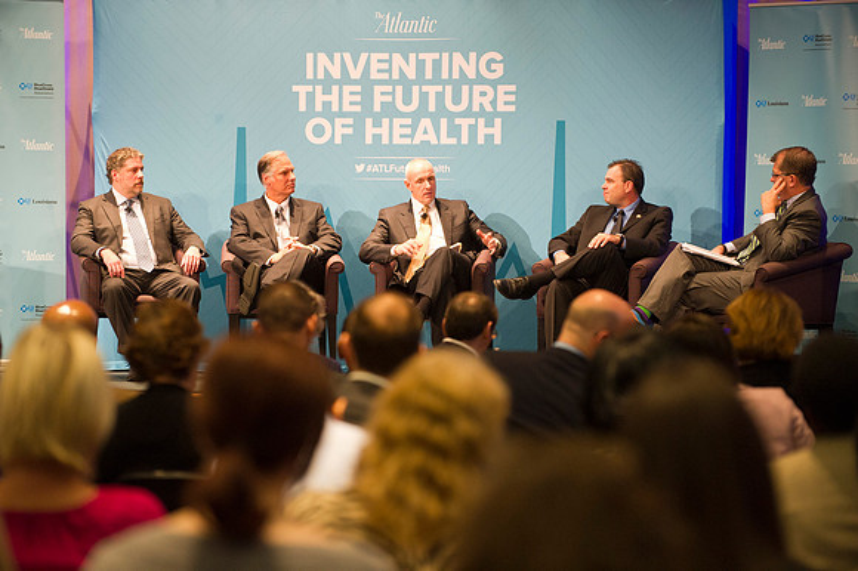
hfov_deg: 13.7
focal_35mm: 150
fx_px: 3573
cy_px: 286
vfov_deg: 9.1
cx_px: 429
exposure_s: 1/125
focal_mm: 150
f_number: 3.2
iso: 2500
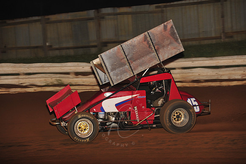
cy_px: 82
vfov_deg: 8.8
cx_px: 123
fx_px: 1059
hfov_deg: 13.3
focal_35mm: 155
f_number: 6.3
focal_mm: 155
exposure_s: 1/320
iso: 800
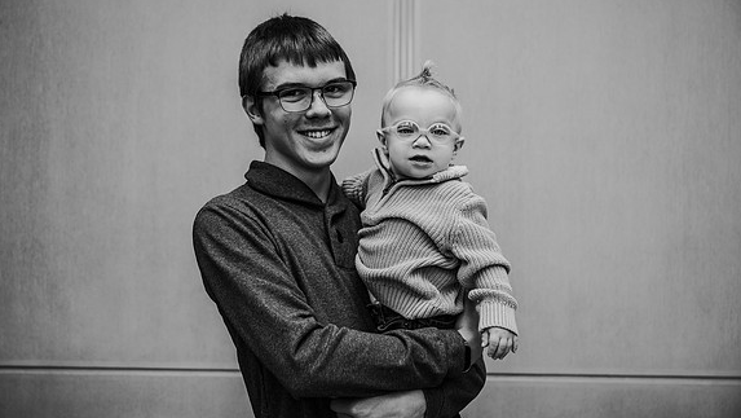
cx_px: 370
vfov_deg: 22.3
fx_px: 1062
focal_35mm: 54
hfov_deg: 38.5
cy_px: 193
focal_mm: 51
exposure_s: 1/200
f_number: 3.5
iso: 640
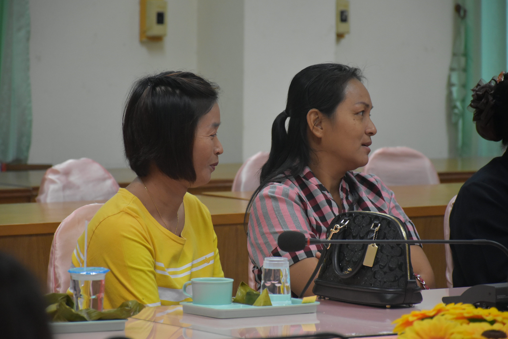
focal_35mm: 210
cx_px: 254
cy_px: 170
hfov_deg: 9.8
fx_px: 2963
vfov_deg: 6.5
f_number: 5.6
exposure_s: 1/125
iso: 2200
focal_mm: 140
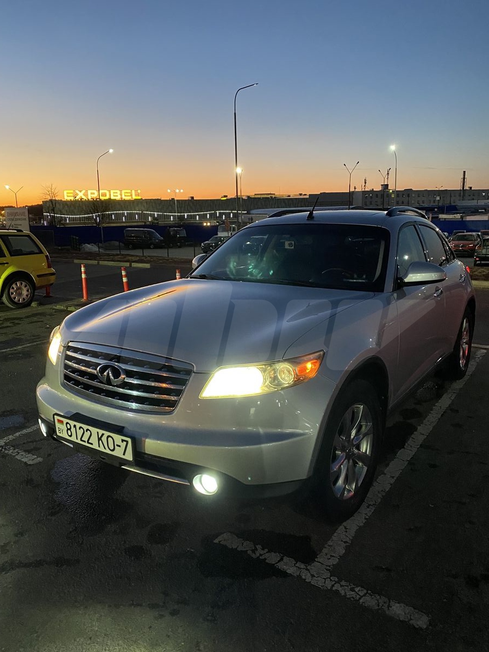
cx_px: 244
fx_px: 490
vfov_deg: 67.3
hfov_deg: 53.1
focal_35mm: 26
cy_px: 326
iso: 500
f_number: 1.8
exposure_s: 1/41
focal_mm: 4.25
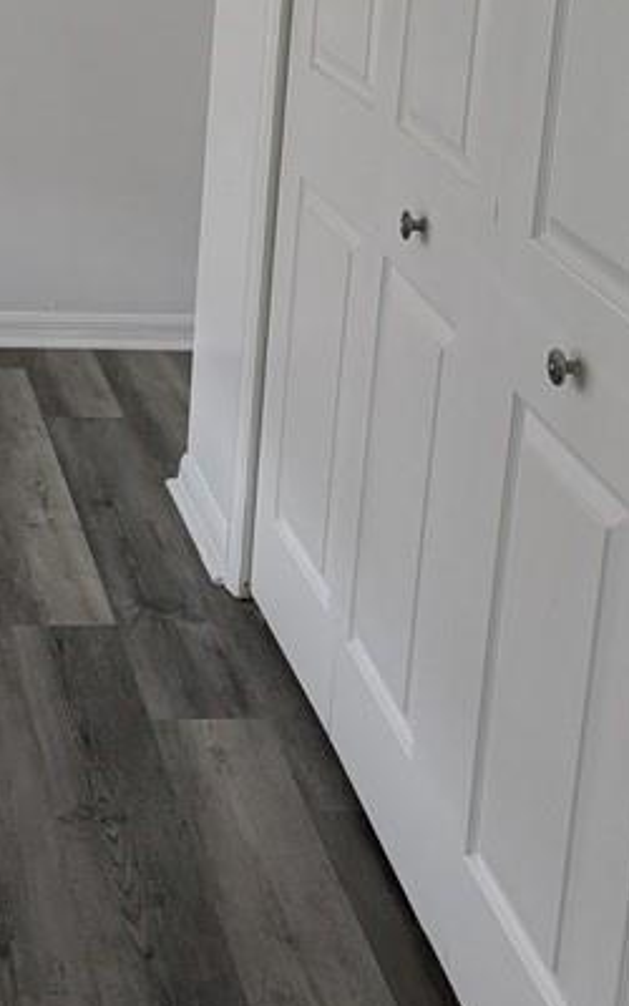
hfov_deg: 18.5
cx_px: -209
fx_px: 1783
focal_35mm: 65
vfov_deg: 30.4
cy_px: 136
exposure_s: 1/555
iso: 20
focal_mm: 6.9
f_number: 1.68
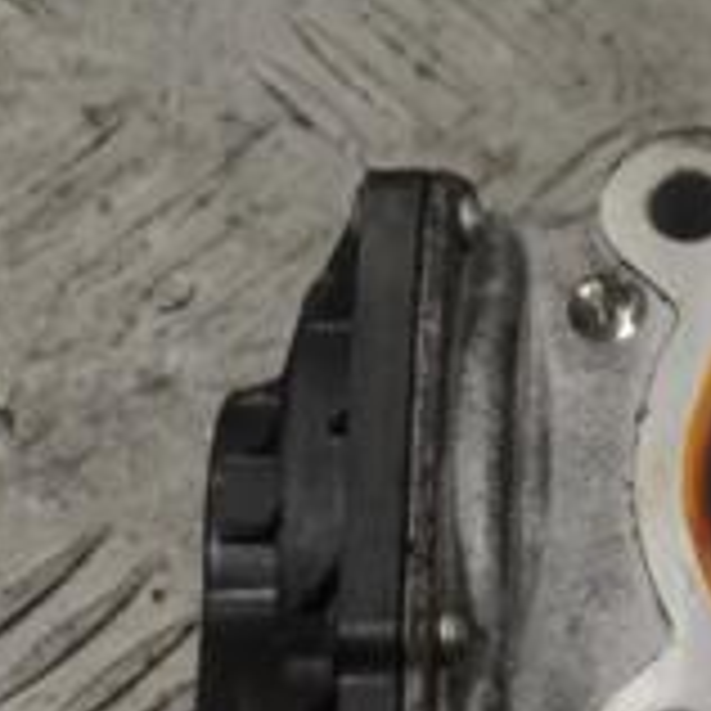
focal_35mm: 170
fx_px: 3942
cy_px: 698
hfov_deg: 10.1
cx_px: 855
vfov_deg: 10.2
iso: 3200
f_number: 10
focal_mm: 35
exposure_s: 1/400
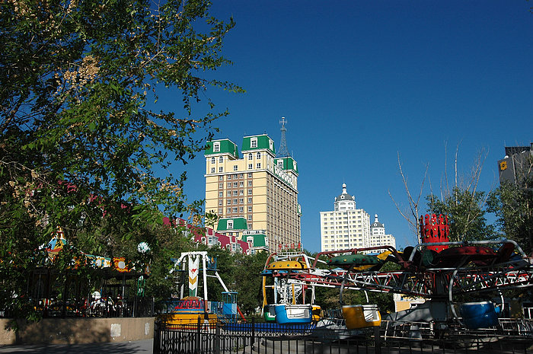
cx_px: 266
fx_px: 532
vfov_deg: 36.8
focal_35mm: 36
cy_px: 177
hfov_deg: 53.2
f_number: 8
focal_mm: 24
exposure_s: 1/1250
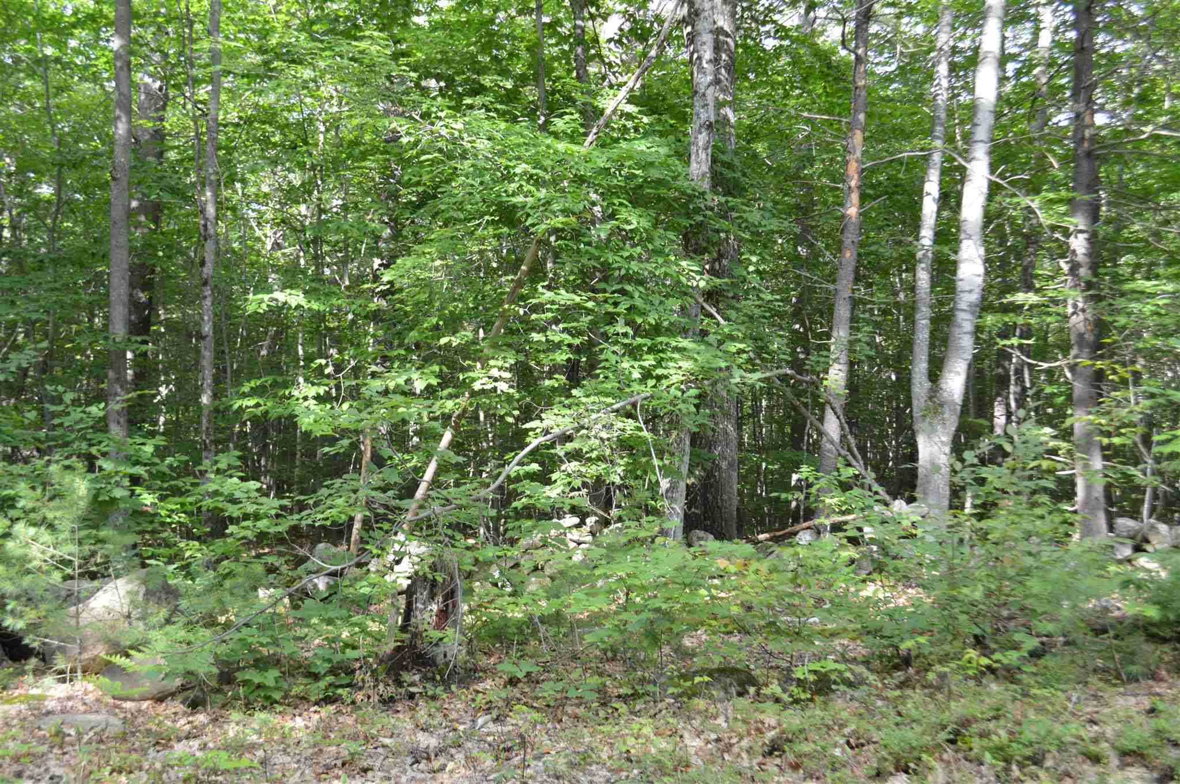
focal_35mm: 39
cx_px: 590
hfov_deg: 49.6
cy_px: 392
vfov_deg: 34.1
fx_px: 1277
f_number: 5
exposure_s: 1/100
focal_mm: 26
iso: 400
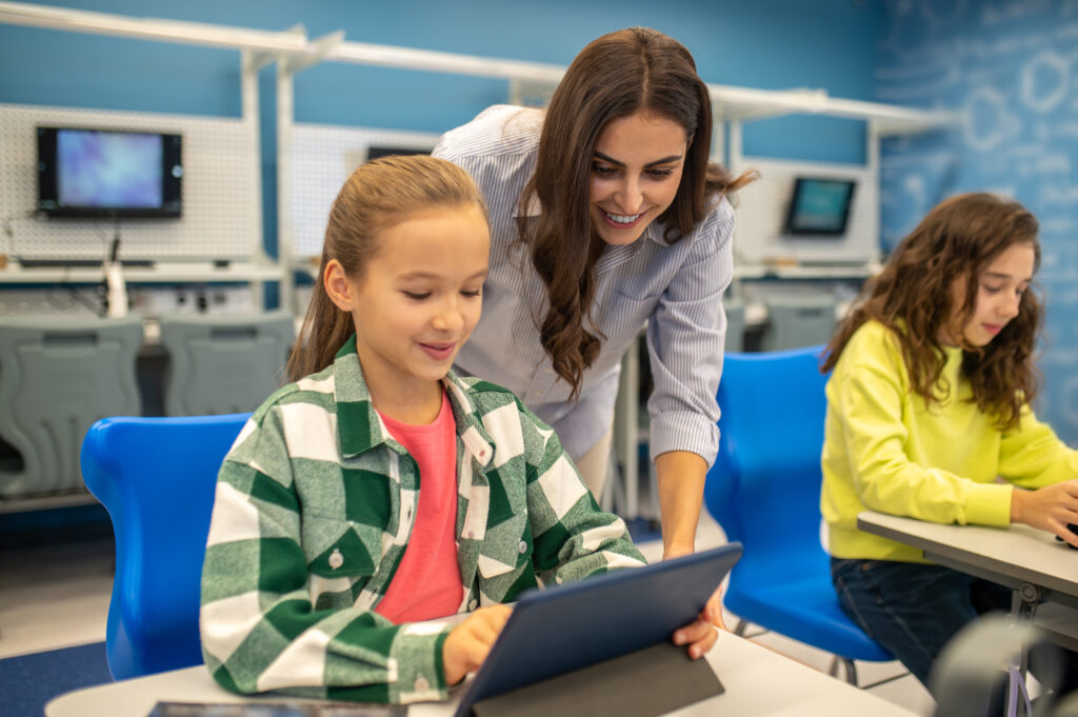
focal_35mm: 35
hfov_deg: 54.5
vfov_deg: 37.8
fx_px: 1047
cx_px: 539
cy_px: 358
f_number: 2.2
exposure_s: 1/200
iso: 250
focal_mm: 35
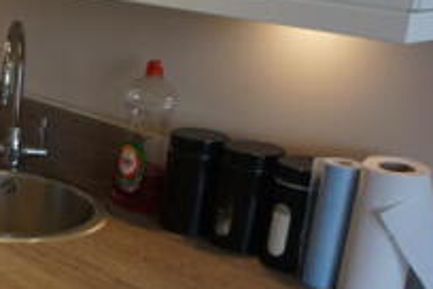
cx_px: -211
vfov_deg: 17.7
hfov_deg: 22.0
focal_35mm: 77
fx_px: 926
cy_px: 184
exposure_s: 1/160
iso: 500
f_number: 4
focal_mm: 16
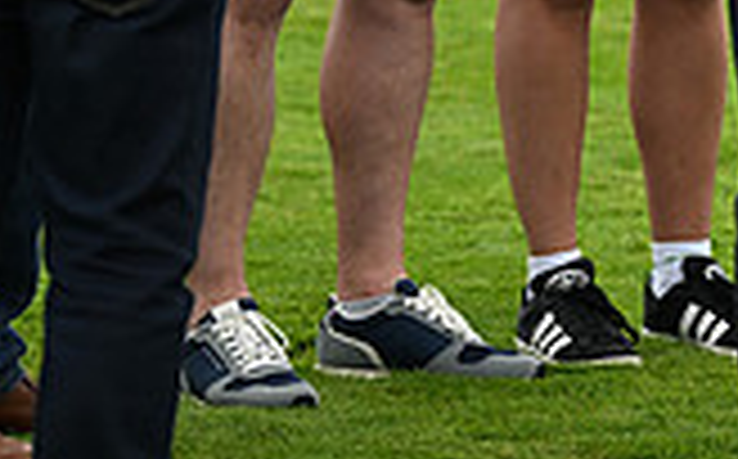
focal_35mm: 470
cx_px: 1120
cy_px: -322
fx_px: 9440
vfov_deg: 2.8
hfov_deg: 4.4
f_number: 4
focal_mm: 130
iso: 1000
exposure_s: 1/3200
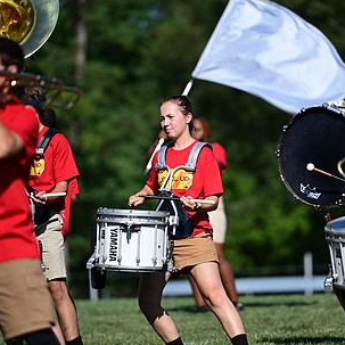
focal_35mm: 325
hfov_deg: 5.4
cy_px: 179
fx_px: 3665
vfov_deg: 5.4
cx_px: 215
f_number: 2.8
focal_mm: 200
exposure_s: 1/1600
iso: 80
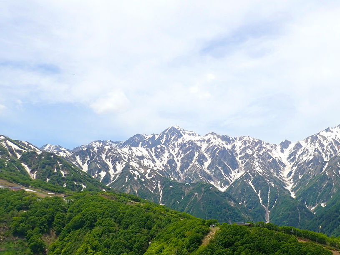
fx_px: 246
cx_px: 170
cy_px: 128
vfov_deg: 54.9
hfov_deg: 69.4
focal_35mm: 25
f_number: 8
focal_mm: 4.5
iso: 100
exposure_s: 1/250
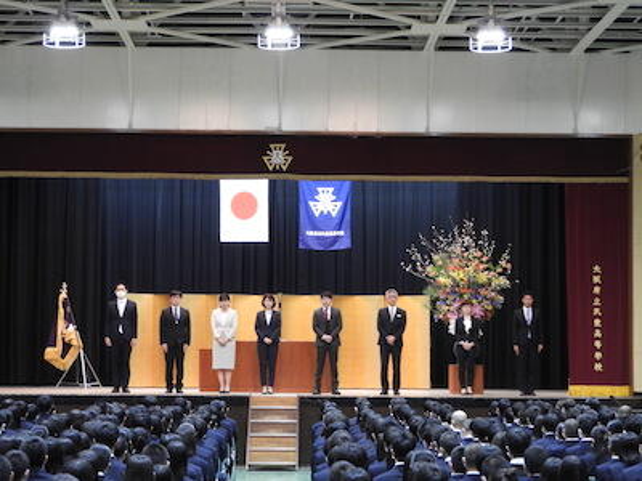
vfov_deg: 15.6
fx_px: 1762
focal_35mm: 95
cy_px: 240
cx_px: 321
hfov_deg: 20.7
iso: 640
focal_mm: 17
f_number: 4.8
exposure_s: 1/15
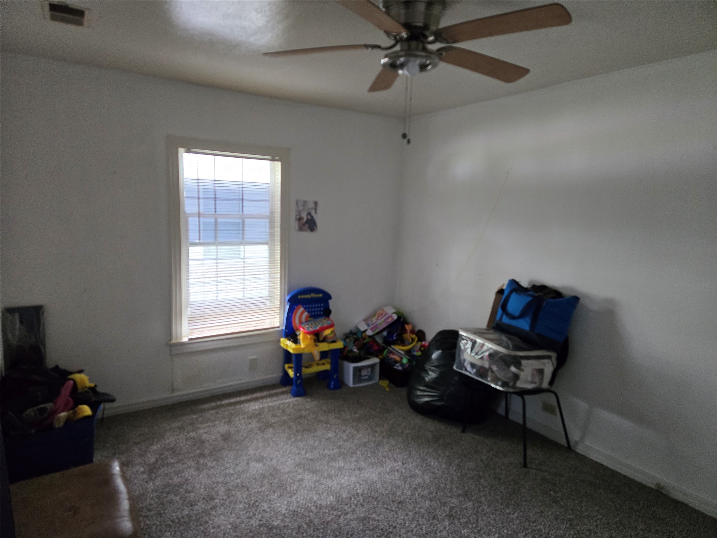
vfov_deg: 58.9
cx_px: 358
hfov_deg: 73.9
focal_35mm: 23
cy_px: 269
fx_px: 476
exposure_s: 1/120
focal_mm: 5.4
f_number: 1.8
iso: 1000
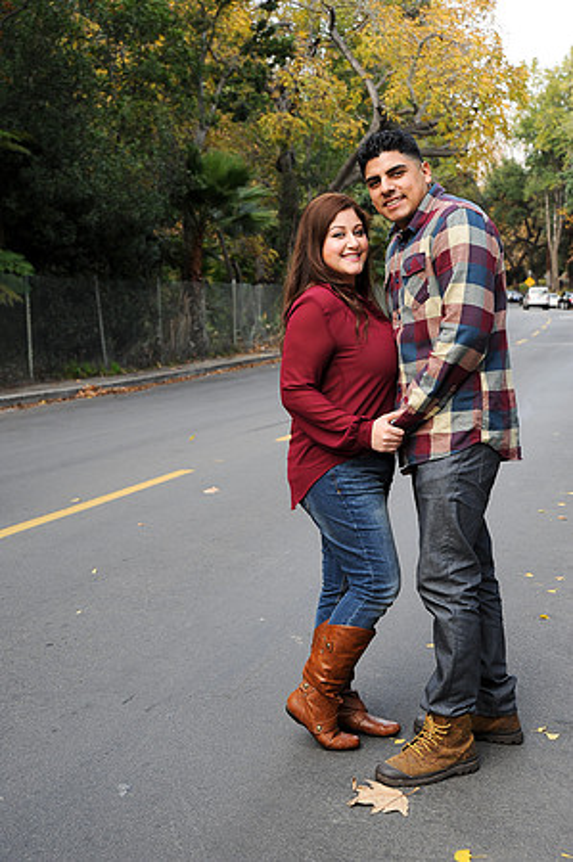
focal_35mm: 52
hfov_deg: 25.9
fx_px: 1244
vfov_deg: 38.2
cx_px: 286
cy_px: 431
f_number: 7.1
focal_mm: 52
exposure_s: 1/125
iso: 200
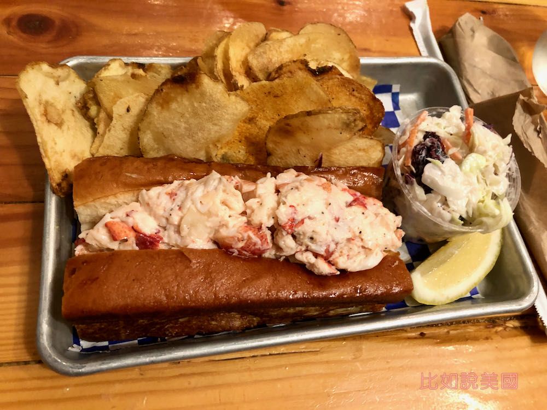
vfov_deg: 49.7
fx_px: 442
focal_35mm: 28
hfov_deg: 63.4
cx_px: 274
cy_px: 205
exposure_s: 1/13
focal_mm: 3.99
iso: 100
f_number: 1.8
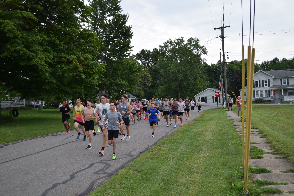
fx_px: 319
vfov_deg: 34.3
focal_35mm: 39
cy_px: 98
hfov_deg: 49.5
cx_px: 147
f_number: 4.2
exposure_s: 1/1000
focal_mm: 26
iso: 500
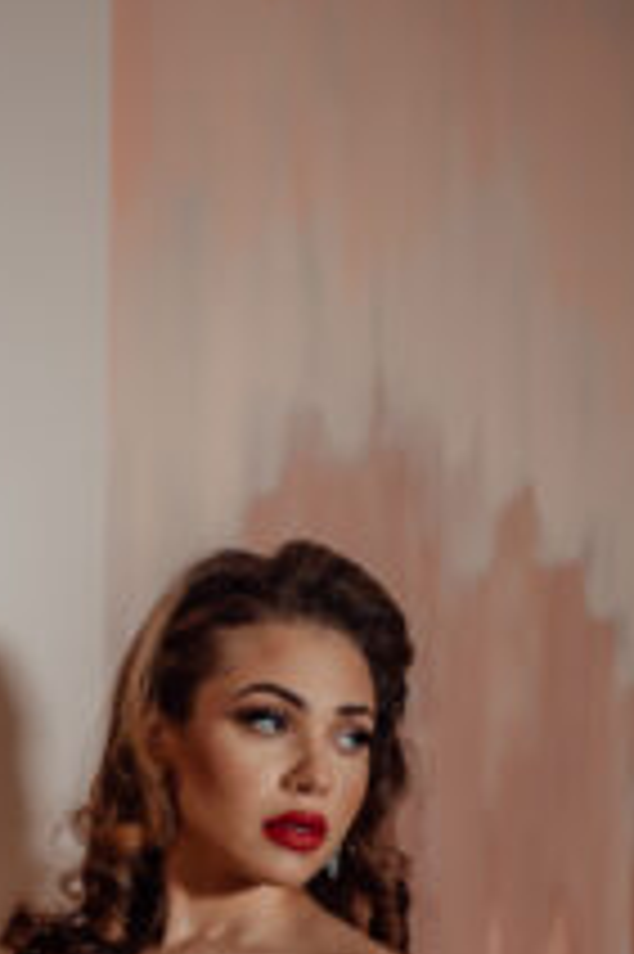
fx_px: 2619
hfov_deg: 13.6
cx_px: 9
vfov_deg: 19.8
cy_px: 1042
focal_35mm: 99
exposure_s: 1/160
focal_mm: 35
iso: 800
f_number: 1.8
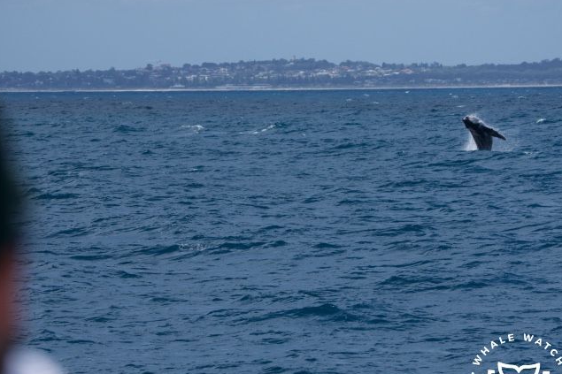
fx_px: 3933
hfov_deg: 8.2
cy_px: 203
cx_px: 220
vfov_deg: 5.4
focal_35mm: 252
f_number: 8
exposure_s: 1/3200
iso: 640
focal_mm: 200
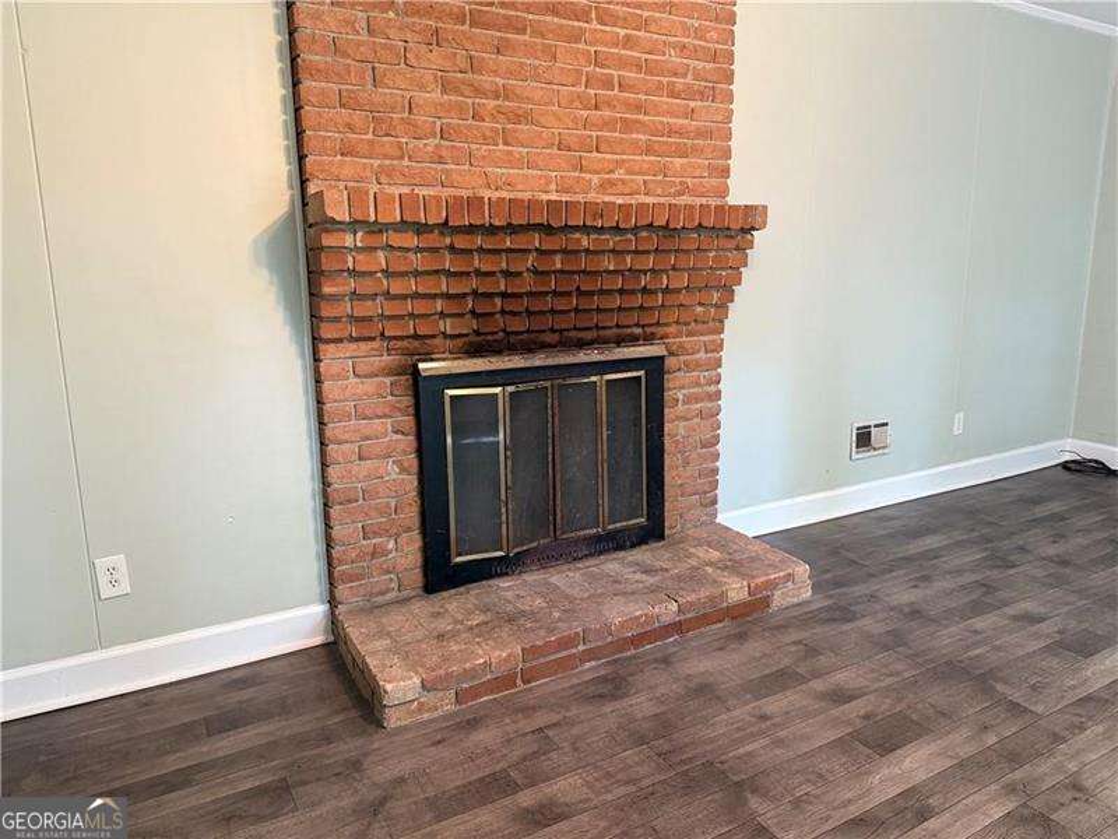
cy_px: 420
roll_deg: +0.7
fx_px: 775
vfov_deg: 56.8
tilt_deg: -12.2
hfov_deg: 71.6
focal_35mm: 24
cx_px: 559
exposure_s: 1/60
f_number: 1.78
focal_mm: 6.76
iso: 320
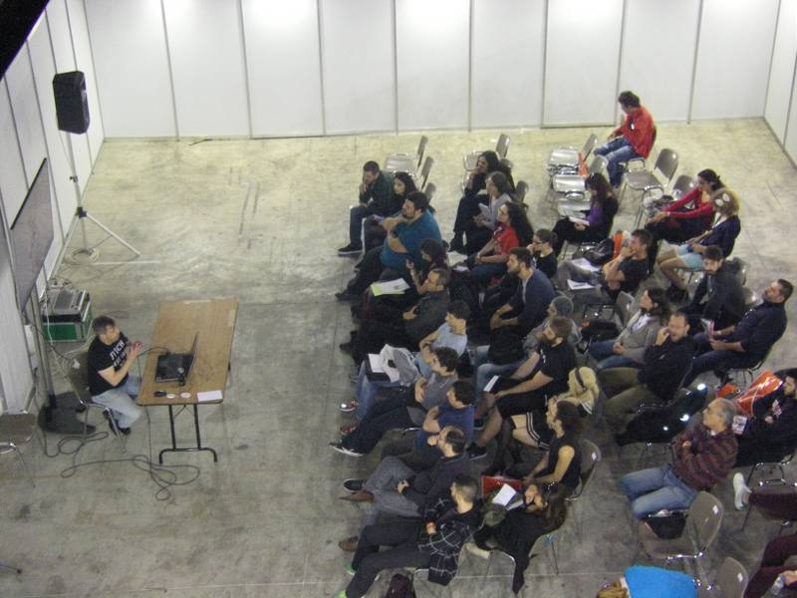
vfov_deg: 23.7
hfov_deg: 31.2
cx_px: 398
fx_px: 1427
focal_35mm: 62
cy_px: 299
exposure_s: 1/60
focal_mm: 10.3
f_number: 3.8
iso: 800
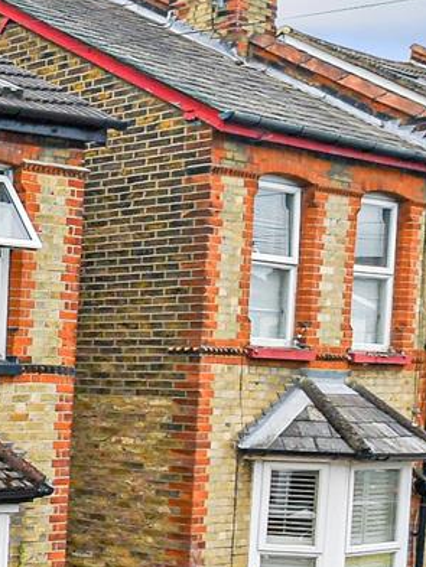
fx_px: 1082
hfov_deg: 15.5
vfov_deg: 28.5
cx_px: -518
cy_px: 483
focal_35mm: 66
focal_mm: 10
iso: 250
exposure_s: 1/60
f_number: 11
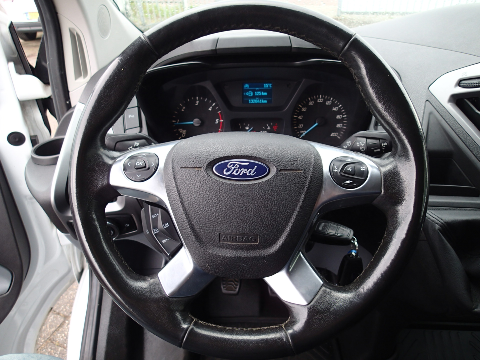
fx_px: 347
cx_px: 240
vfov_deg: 54.9
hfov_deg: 69.4
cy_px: 180
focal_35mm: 25
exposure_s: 1/100
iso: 100
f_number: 2
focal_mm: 4.5
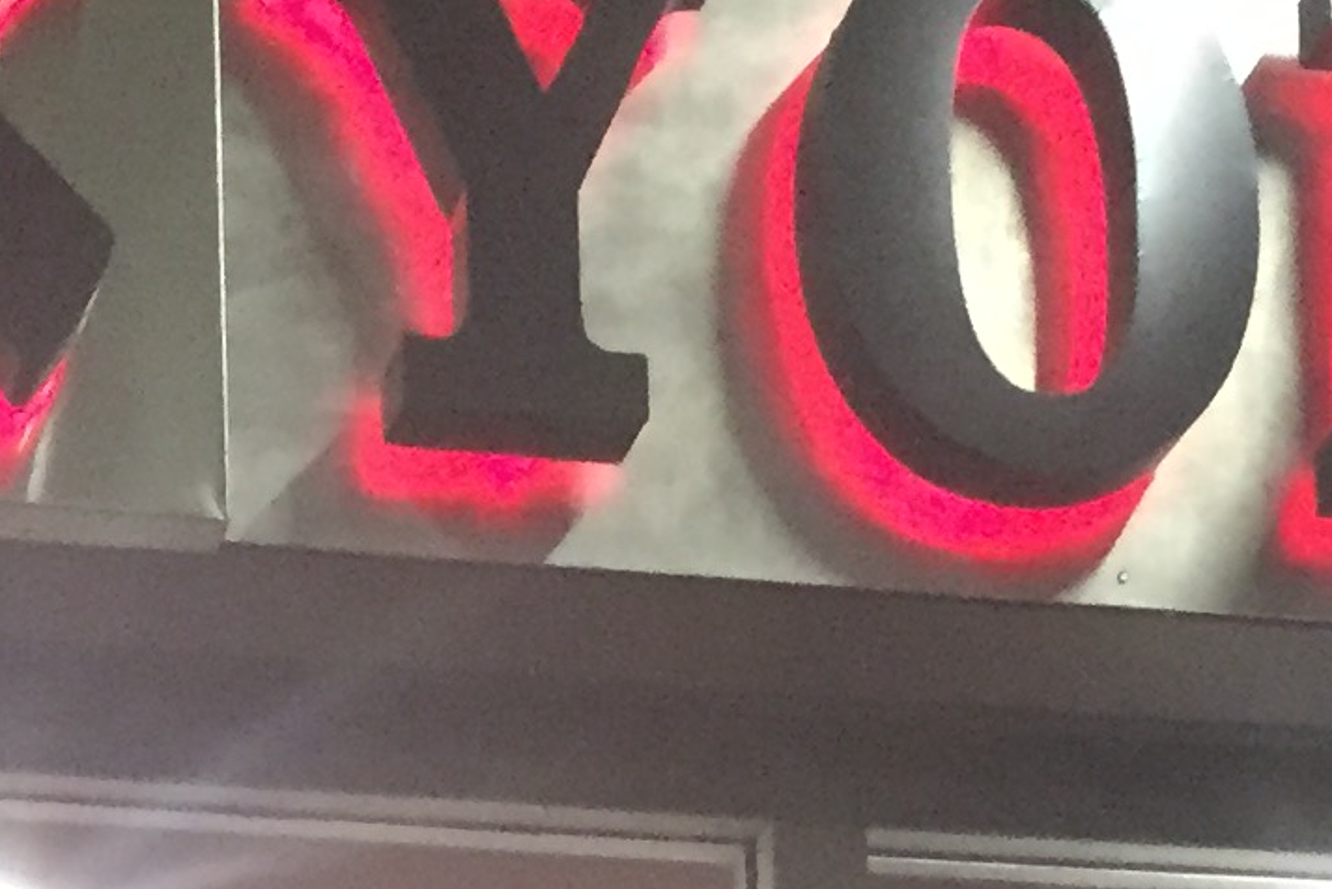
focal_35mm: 138
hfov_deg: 14.8
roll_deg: +0.1
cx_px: 310
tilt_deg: +8.7
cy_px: 2208
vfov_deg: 8.9
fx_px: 5108
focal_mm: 4.15
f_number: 2.2
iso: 250
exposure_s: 1/30
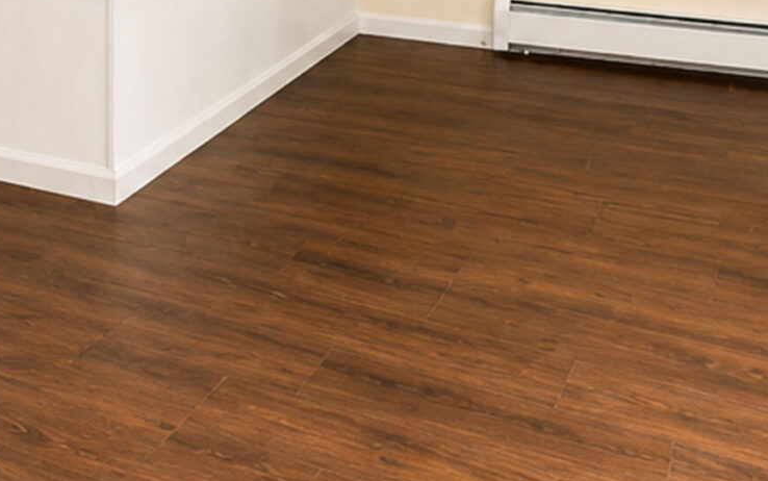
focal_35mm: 53
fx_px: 1110
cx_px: 186
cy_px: -259
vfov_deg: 20.6
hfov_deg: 37.2
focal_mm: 10
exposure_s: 1/60
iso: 1250
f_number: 8
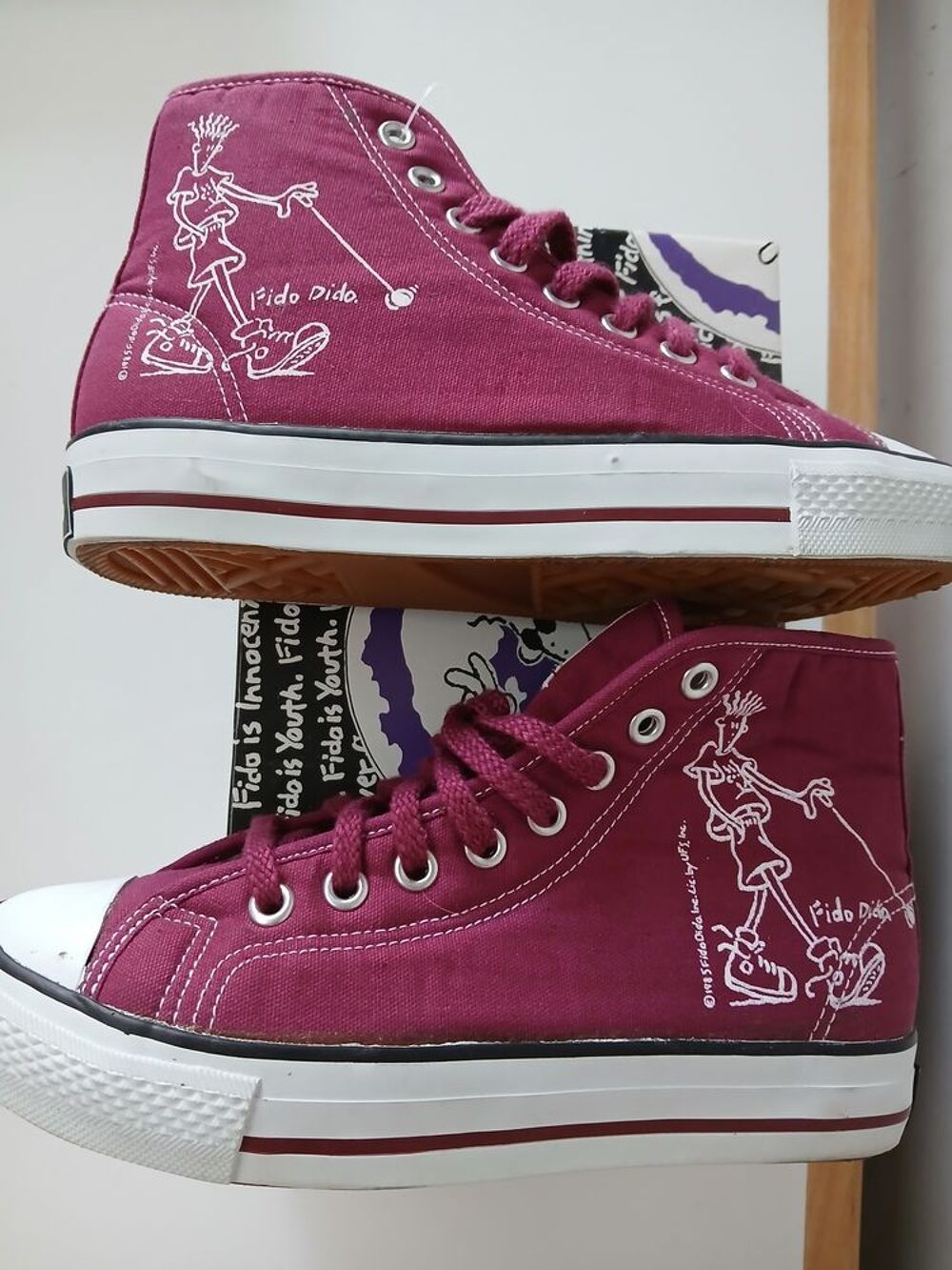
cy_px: 635
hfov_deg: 53.1
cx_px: 476
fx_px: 953
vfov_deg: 67.3
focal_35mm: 26
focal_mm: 3.98
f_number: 1.8
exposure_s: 1/50.3
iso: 250
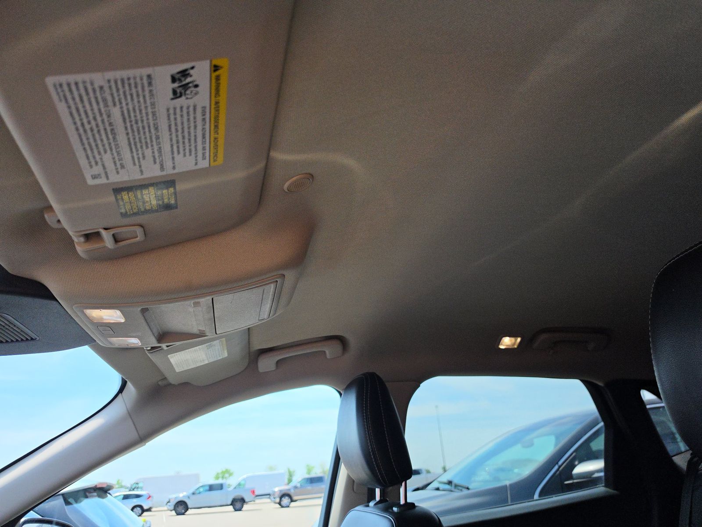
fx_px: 466
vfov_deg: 58.9
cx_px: 351
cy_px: 264
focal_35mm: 23
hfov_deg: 73.9
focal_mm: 6.5
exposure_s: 1/2905
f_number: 1.4
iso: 63
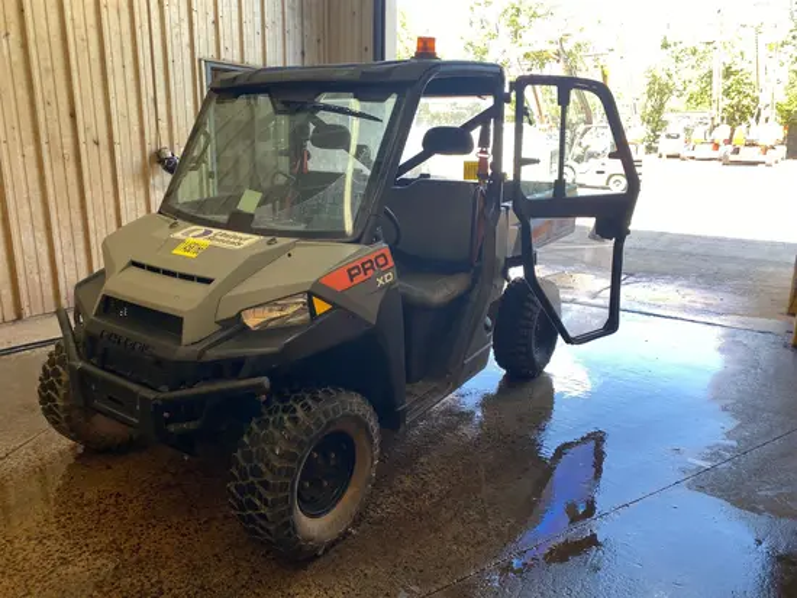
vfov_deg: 53.1
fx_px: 599
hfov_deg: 67.3
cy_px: 299
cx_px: 398
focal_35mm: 26
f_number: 1.8
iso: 50
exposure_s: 1/120
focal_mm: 4.25
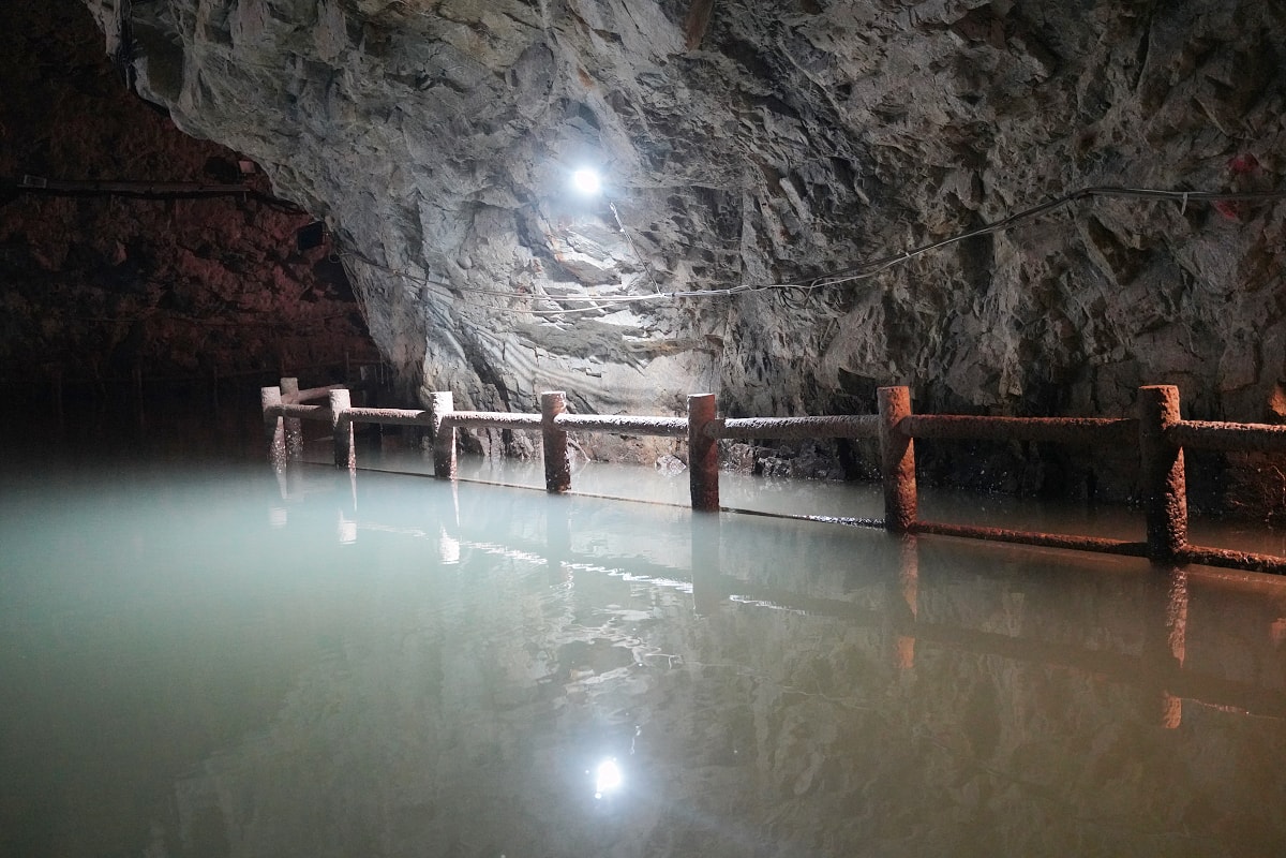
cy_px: 429
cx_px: 643
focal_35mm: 39
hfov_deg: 49.6
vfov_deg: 34.2
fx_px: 1393
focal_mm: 39
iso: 12800
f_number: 2.8
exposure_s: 1/80
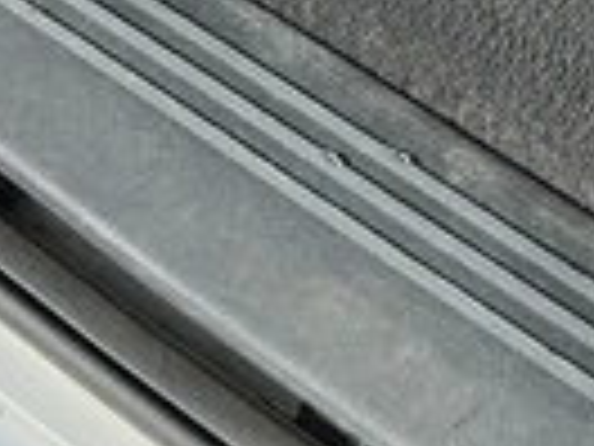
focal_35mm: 85
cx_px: -207
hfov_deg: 20.7
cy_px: -90
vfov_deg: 16.6
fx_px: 1459
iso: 25
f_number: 1.8
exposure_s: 1/580
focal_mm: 3
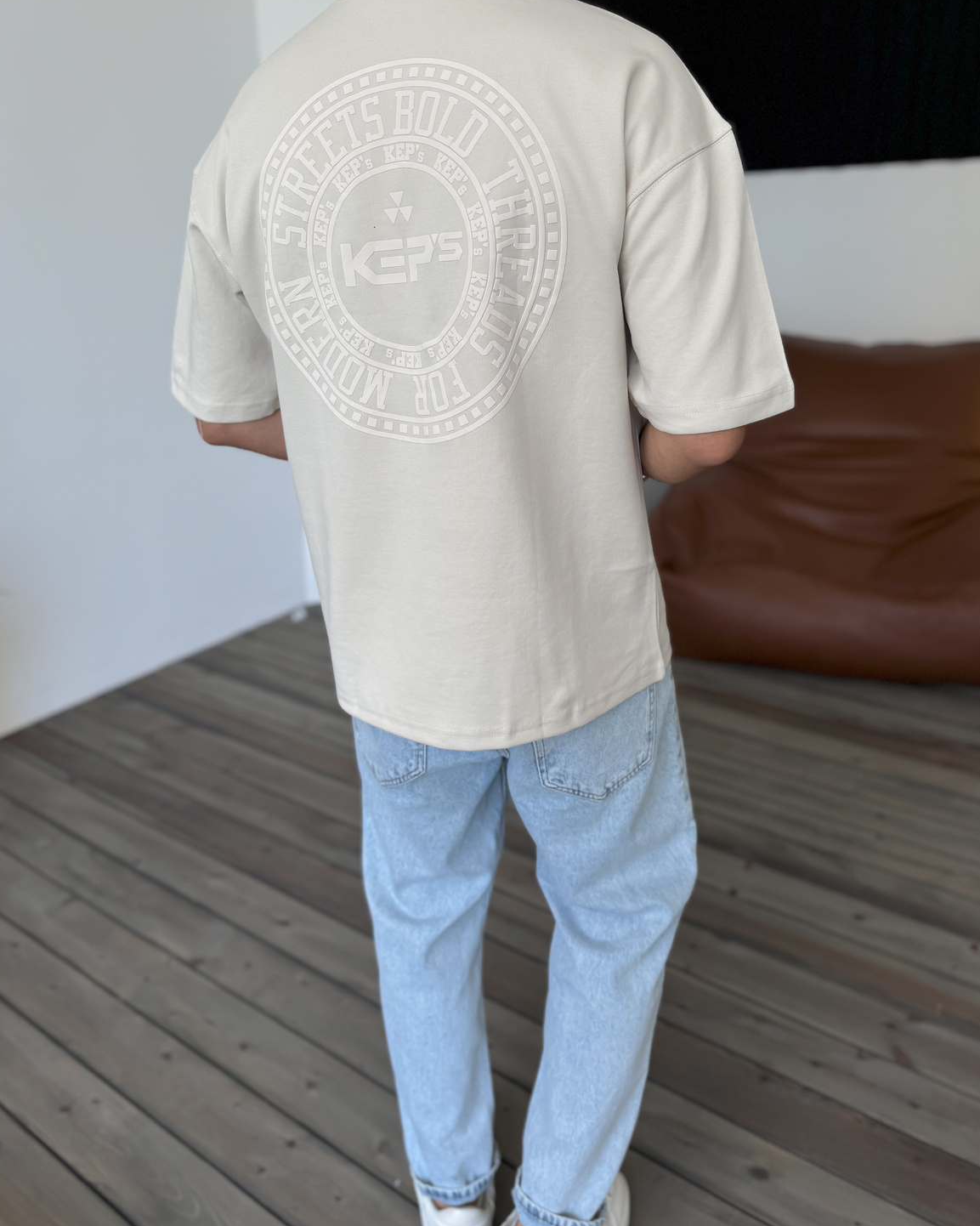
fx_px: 943
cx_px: 476
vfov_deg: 65.9
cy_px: 561
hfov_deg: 54.9
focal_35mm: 26
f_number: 1.8
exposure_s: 1/120
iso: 100
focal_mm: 6.76
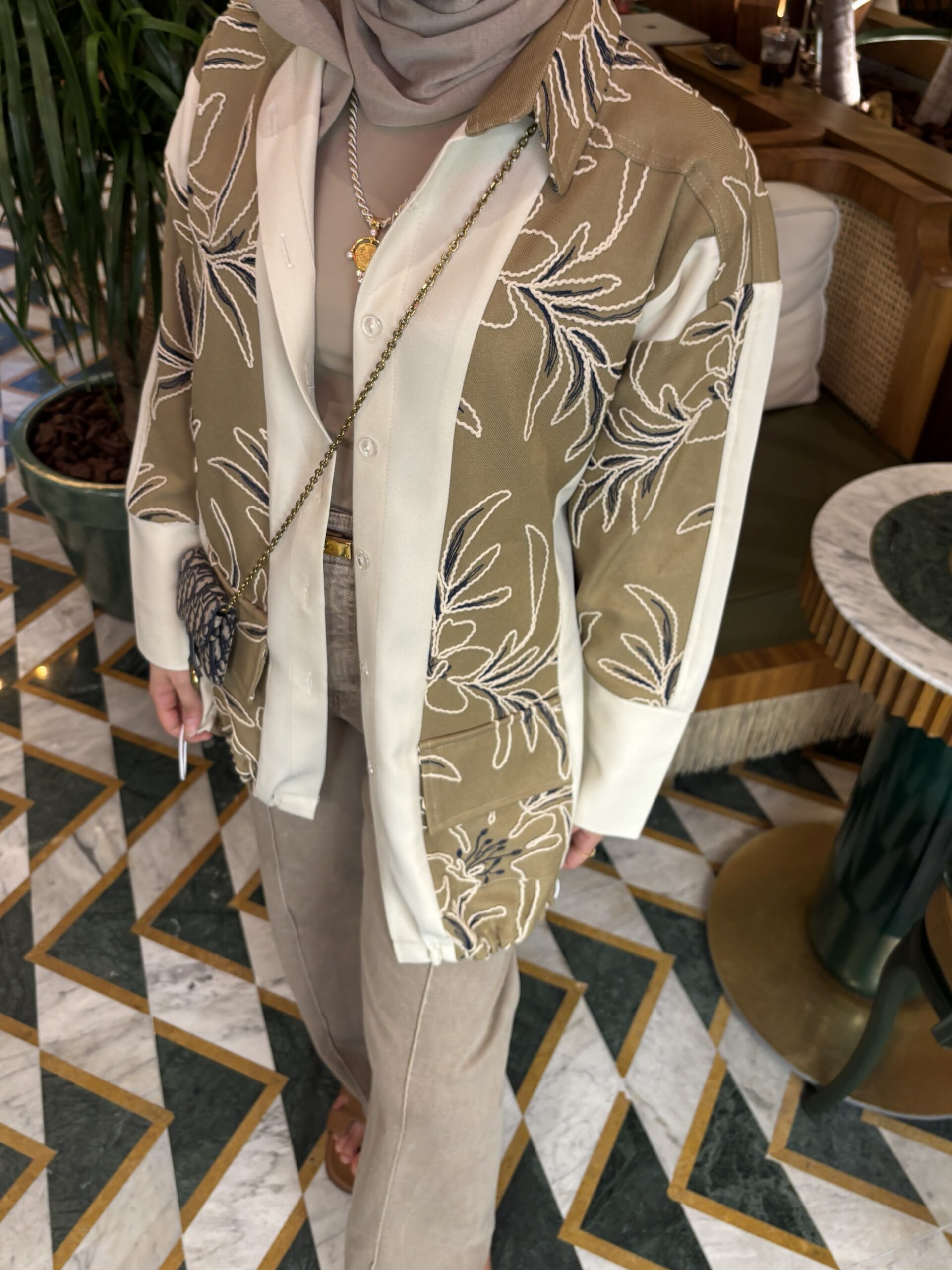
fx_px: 953
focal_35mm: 26
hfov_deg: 53.1
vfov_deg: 67.3
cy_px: 635
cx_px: 476
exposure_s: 1/50
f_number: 1.6
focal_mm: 5.96
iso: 100
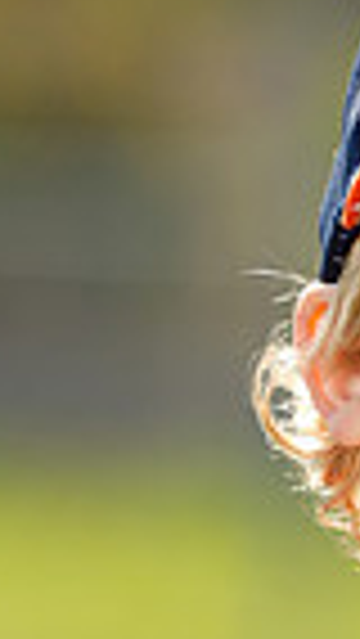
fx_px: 14475
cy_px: 873
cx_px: 556
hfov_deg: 1.4
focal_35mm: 854
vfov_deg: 2.5
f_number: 4
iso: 50
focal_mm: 200
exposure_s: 1/250
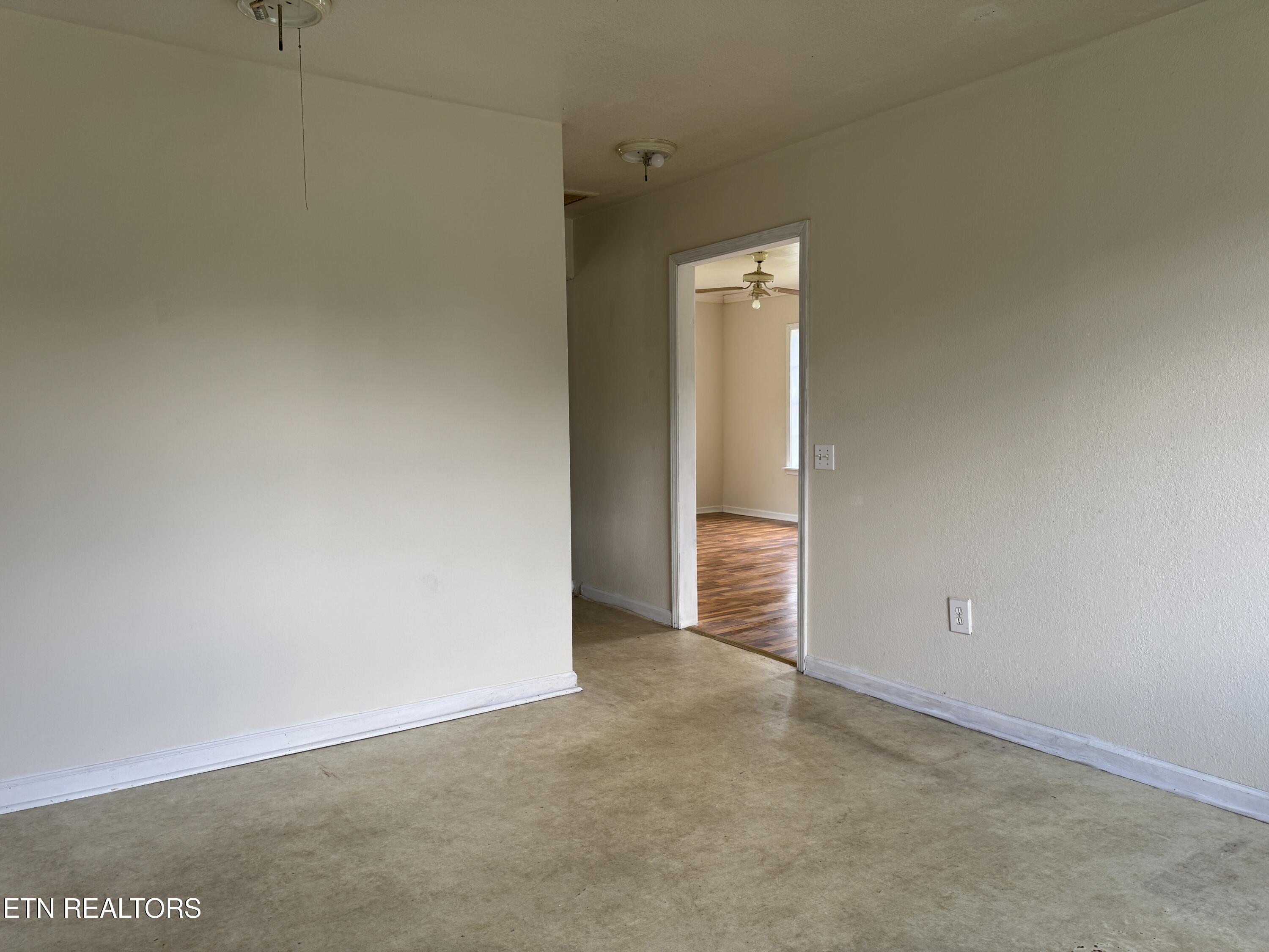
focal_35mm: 24
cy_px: 476
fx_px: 880
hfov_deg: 71.6
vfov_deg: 56.8
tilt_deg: -4.8
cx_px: 634
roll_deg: +0.4
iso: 100
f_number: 1.78
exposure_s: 1/121
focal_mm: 6.76
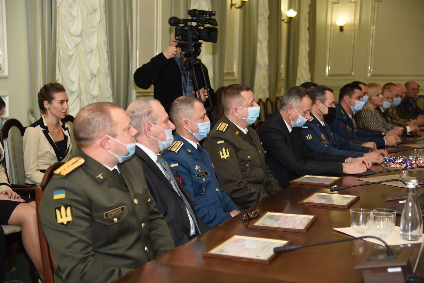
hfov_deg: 32.4
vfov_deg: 21.9
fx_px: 731
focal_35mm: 62
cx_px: 212
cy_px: 142
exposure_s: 1/200
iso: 800
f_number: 4
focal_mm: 62
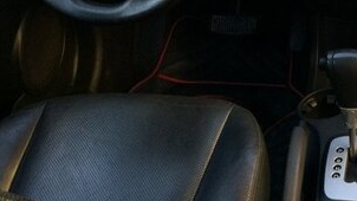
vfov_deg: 16.5
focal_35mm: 69
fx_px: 653
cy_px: -63
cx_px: 274
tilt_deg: -26.1
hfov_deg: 30.0
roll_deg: +5.8
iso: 64
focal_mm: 4.15
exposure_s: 1/33
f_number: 2.2
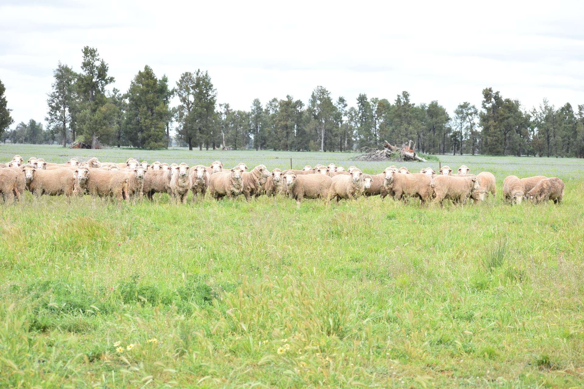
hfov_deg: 19.5
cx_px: 292
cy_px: 194
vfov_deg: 13.0
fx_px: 1703
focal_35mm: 105
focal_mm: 70
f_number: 9
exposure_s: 1/320
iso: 200
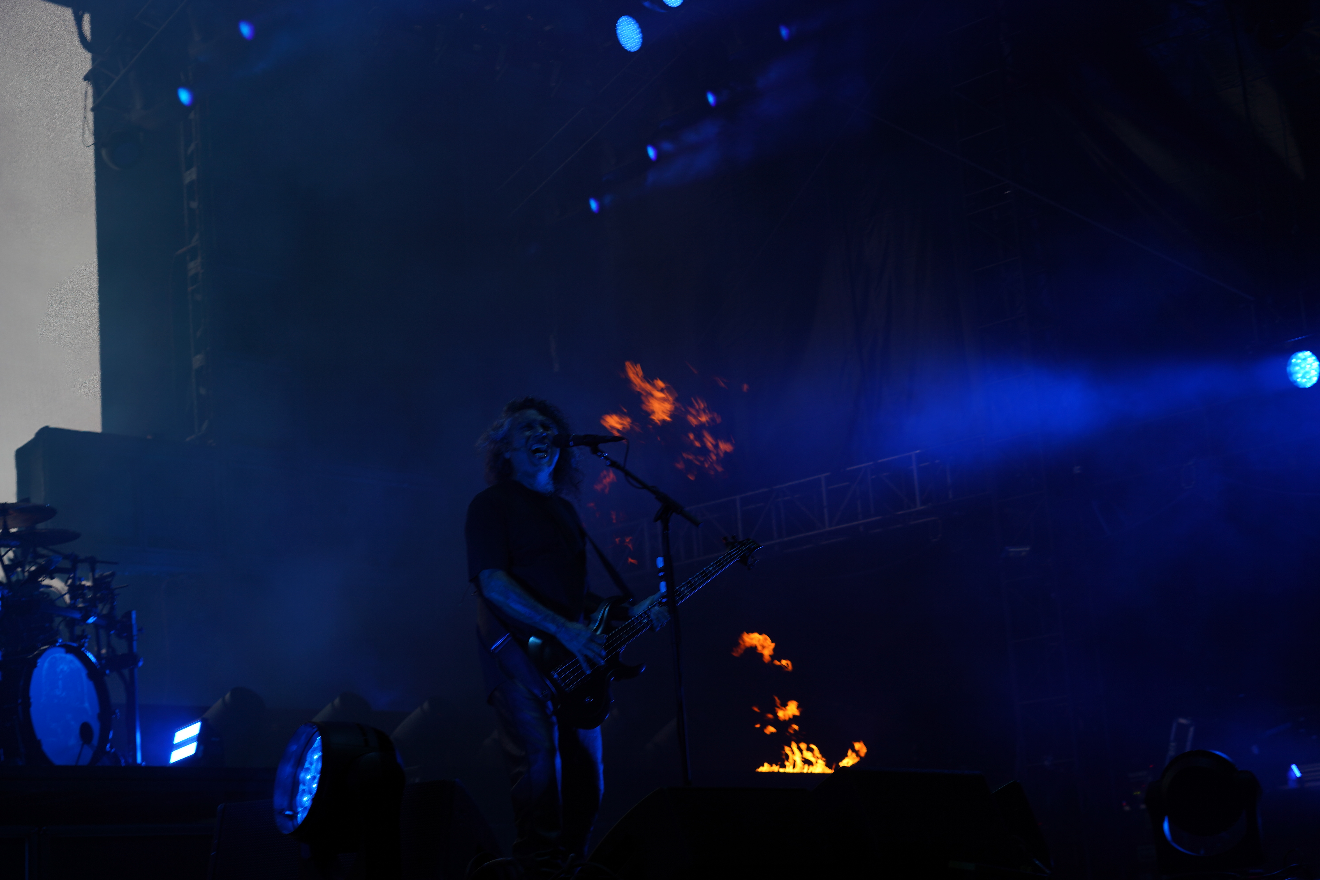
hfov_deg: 34.5
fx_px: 2127
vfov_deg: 23.4
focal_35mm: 58
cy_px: 440
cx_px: 660
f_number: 5
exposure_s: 1/100
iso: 100
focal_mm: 58
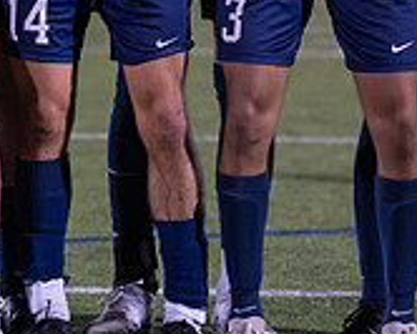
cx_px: 22
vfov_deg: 3.9
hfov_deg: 4.9
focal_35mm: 397
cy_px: -204
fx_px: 4902
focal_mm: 105
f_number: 2.8
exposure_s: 1/320
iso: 1600
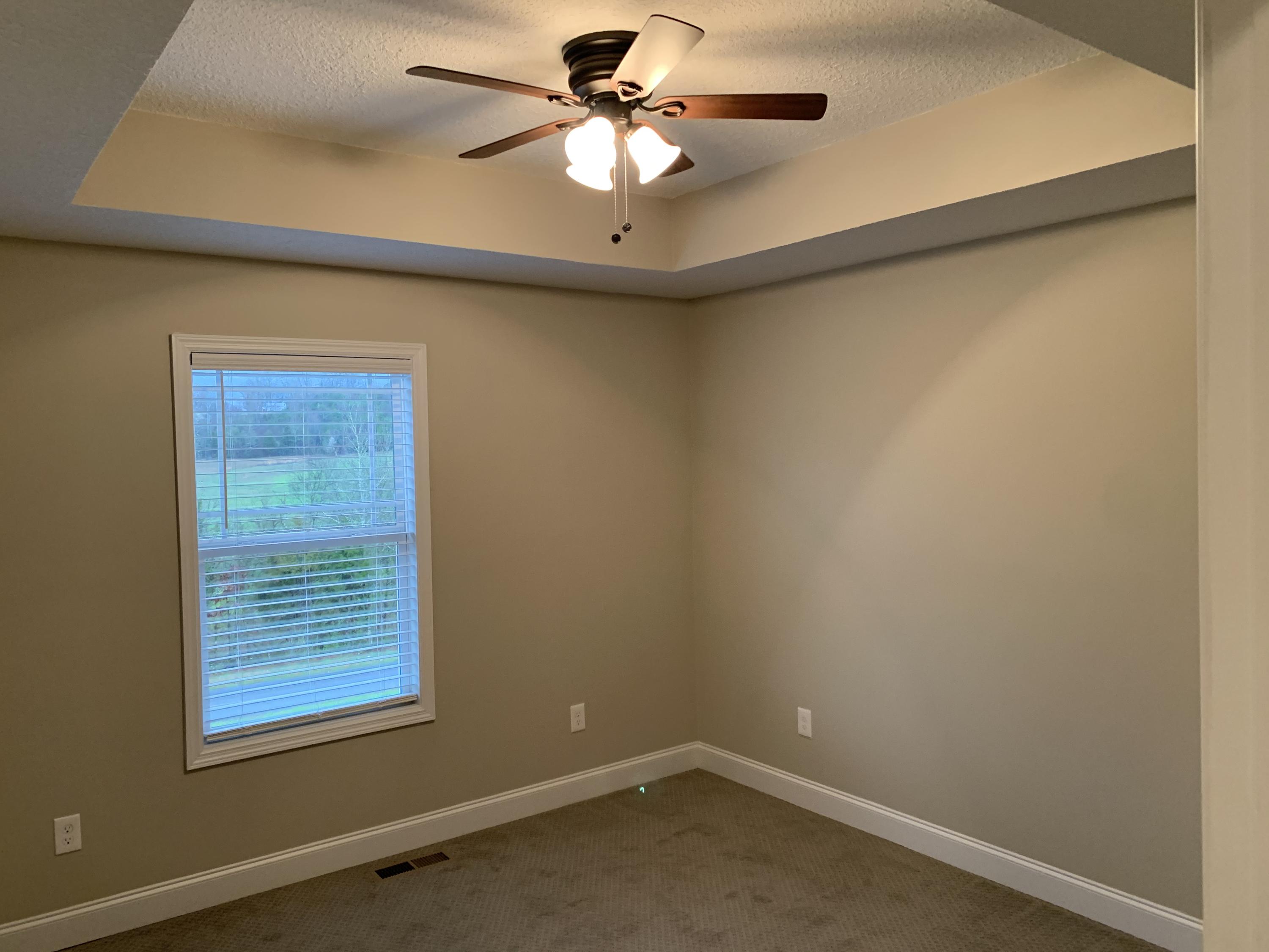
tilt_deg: -1.8
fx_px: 953
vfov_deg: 53.1
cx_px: 634
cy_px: 476
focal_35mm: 26
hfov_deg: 67.3
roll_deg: +1.5
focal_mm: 4.25
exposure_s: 1/60
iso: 200
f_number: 1.8
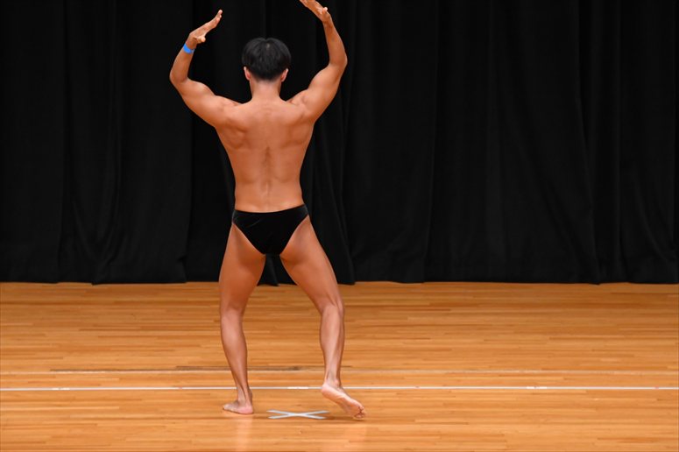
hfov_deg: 6.9
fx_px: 5656
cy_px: 226
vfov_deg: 4.6
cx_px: 340
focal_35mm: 300
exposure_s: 1/400
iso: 3200
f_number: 5.6
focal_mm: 200
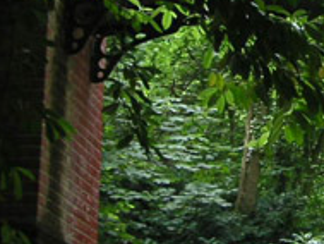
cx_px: 319
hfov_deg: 14.8
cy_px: -46
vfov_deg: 11.1
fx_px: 1227
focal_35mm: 131
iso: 50
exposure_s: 1/60
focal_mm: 6
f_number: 2.8
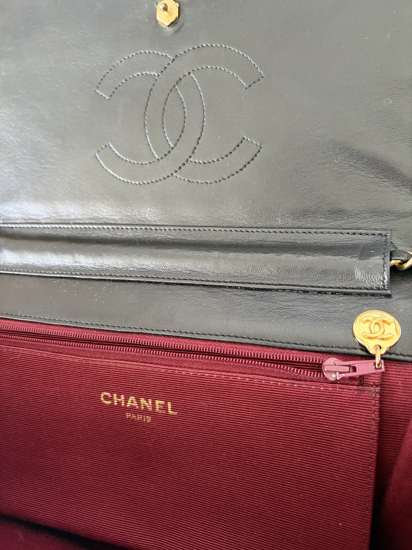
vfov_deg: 67.3
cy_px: 275
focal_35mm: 26
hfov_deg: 53.1
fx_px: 413
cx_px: 206
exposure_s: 1/40
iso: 640
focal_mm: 5.96
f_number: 1.6
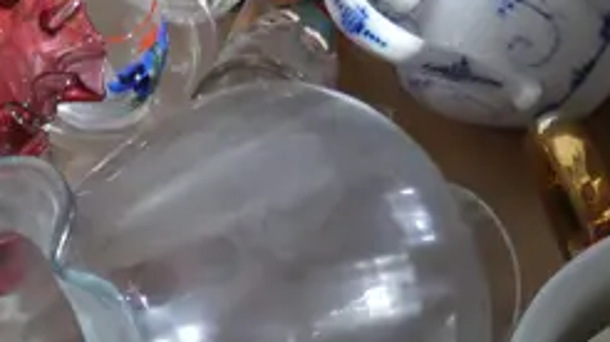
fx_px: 2053
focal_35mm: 127
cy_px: 162
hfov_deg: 16.5
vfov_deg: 9.5
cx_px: -7
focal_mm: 14
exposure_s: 1/60
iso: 1600
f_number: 3.5
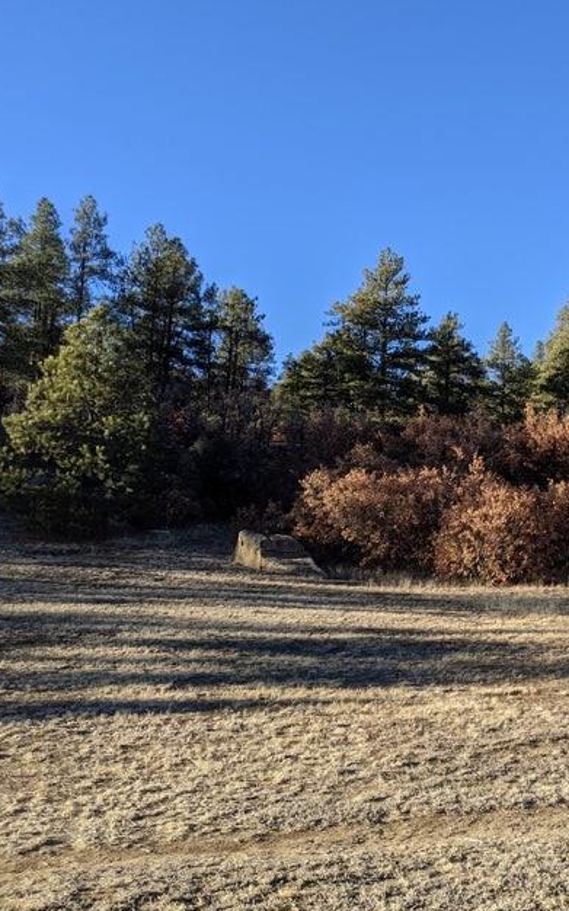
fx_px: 968
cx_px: 554
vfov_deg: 50.4
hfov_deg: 30.7
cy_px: 451
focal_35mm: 39
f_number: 1.8
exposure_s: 1/1020
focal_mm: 4.44
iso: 49
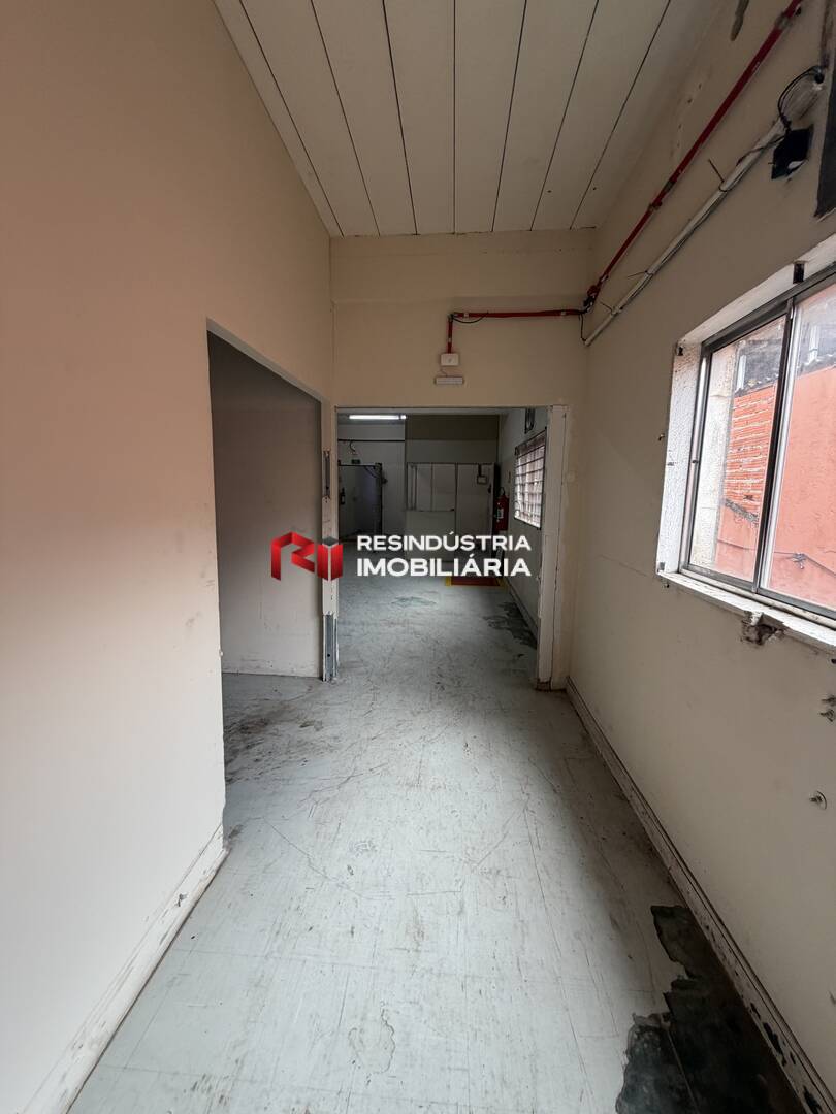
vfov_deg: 102.1
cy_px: 557
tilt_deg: -9.0
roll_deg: +0.4
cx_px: 418
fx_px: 451
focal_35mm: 14
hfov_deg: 85.7
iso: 125
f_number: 2.2
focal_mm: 2.22
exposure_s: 1/121
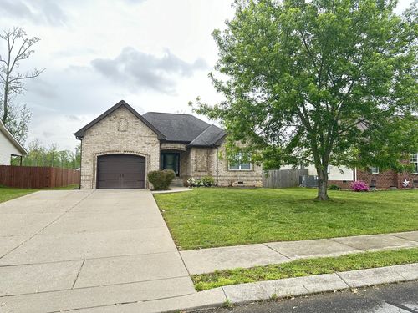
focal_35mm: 24
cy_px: 156
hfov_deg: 71.6
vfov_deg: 56.8
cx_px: 209
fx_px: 290
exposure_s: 1/879
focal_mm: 6.86
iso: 80
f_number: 1.78
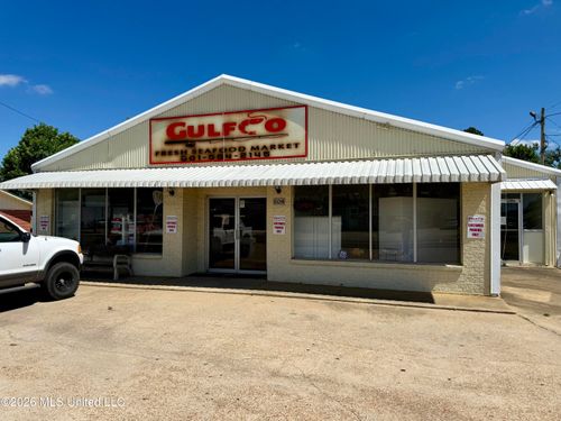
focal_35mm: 24
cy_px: 210
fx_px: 389
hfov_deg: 71.6
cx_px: 280
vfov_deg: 56.8
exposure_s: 1/7353
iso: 80
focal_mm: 6.76
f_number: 1.78
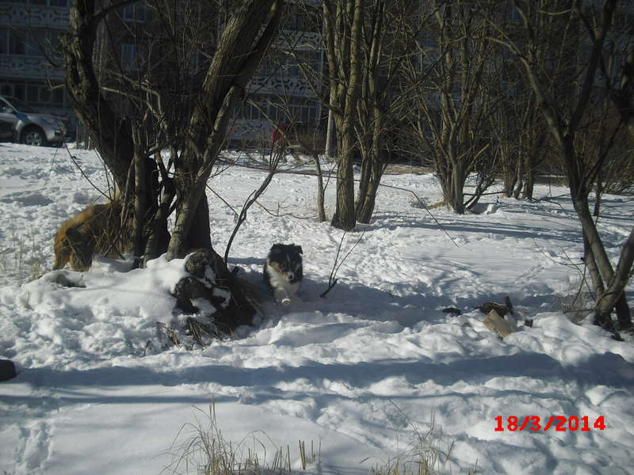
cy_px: 238
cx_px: 317
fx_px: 696
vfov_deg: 37.7
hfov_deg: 49.0
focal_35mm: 38
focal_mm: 6.2
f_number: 5.6
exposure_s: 1/640
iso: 64
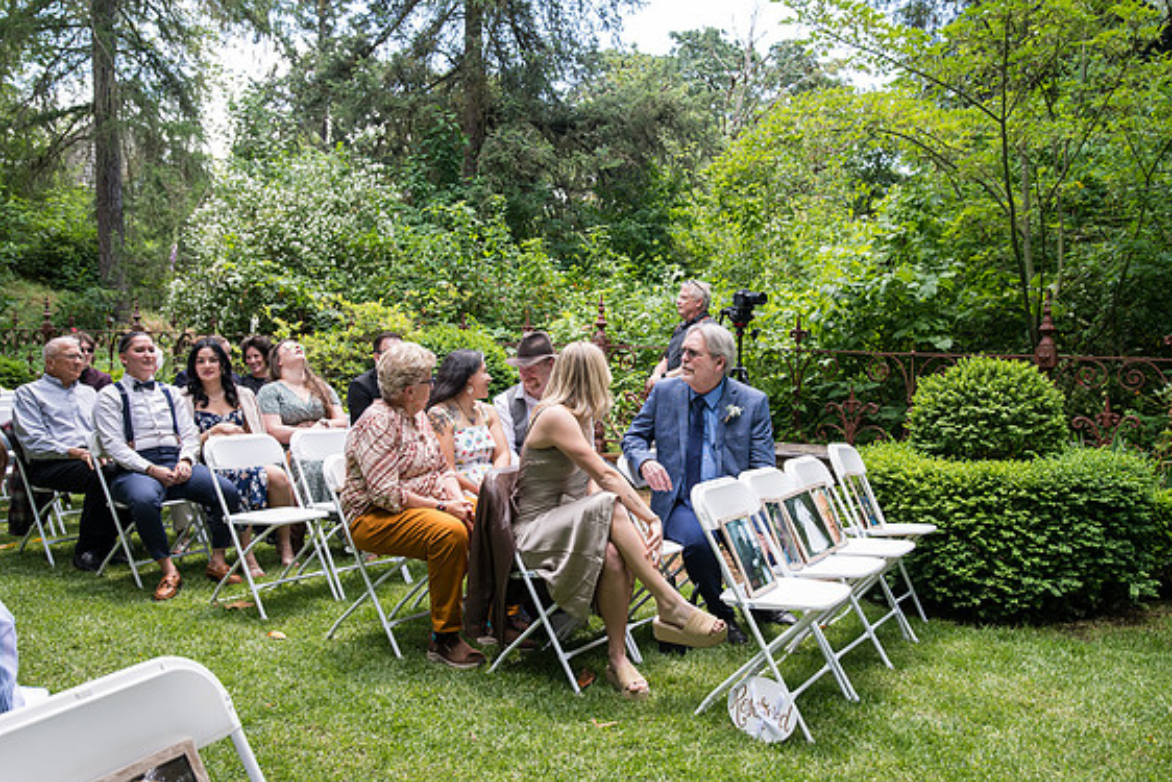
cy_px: 399
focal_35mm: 33
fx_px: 1075
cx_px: 596
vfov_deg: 40.0
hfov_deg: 57.2
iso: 500
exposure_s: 1/320
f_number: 5
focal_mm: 32
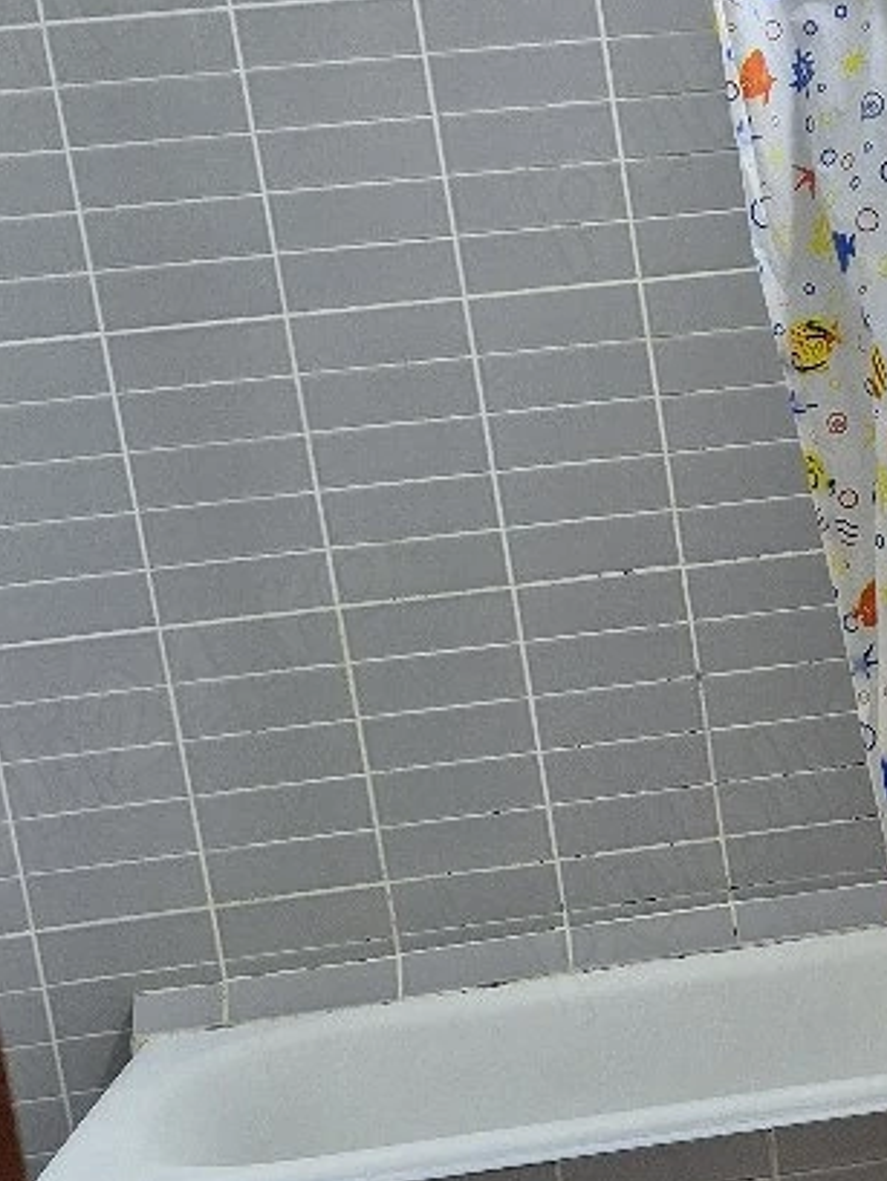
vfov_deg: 25.7
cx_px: 1026
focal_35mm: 75
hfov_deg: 18.7
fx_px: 2561
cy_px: 873
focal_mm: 5.4
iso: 500
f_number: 1.8
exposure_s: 1/100
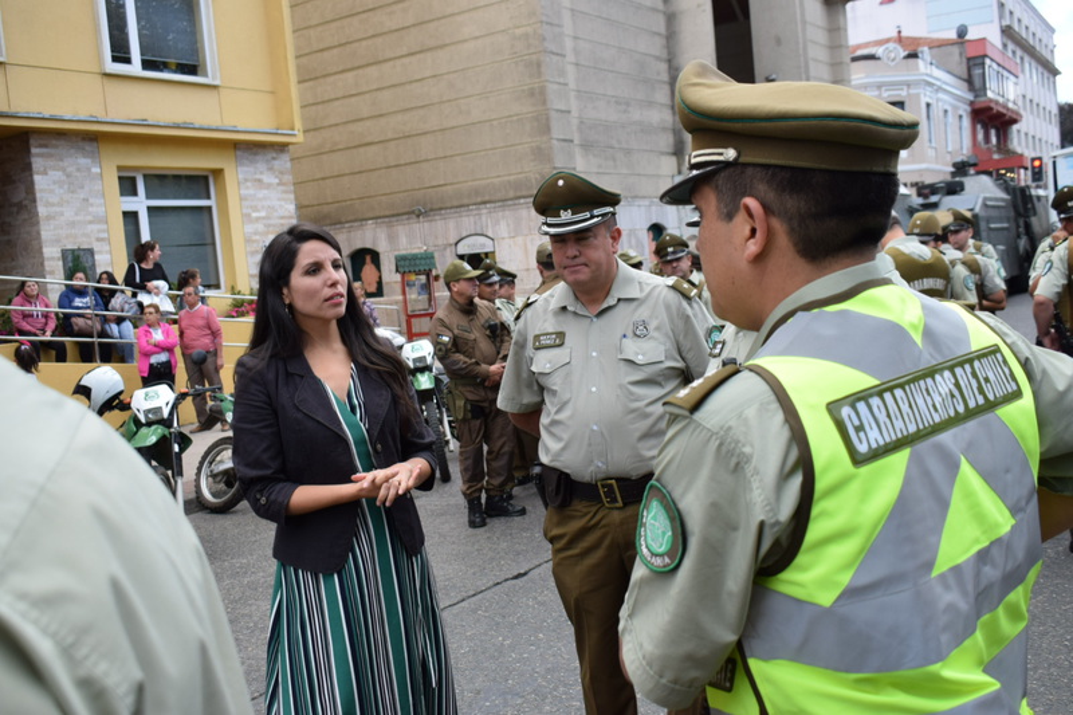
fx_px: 1073
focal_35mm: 36
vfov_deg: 36.9
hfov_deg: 53.1
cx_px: 536
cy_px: 358
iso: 640
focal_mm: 24
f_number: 6.3
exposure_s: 1/640
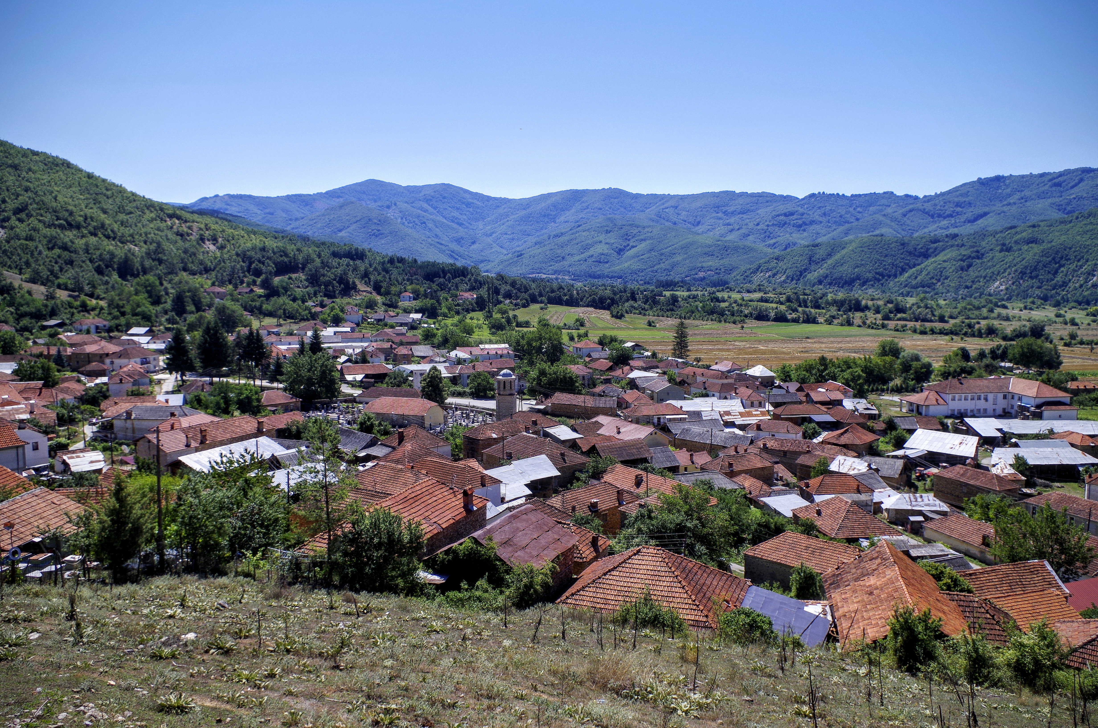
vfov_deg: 47.7
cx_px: 549
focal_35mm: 27
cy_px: 364
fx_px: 822
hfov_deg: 67.5
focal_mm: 18
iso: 200
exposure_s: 1/500
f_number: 8
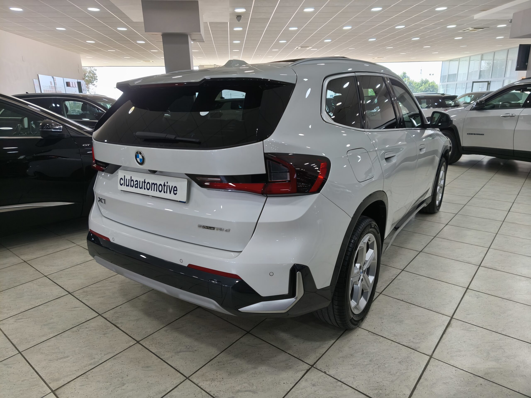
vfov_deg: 58.9
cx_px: 266
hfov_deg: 73.9
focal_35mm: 23
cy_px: 199
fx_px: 353
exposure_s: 1/99.8
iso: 400
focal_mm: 5.35
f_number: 1.7
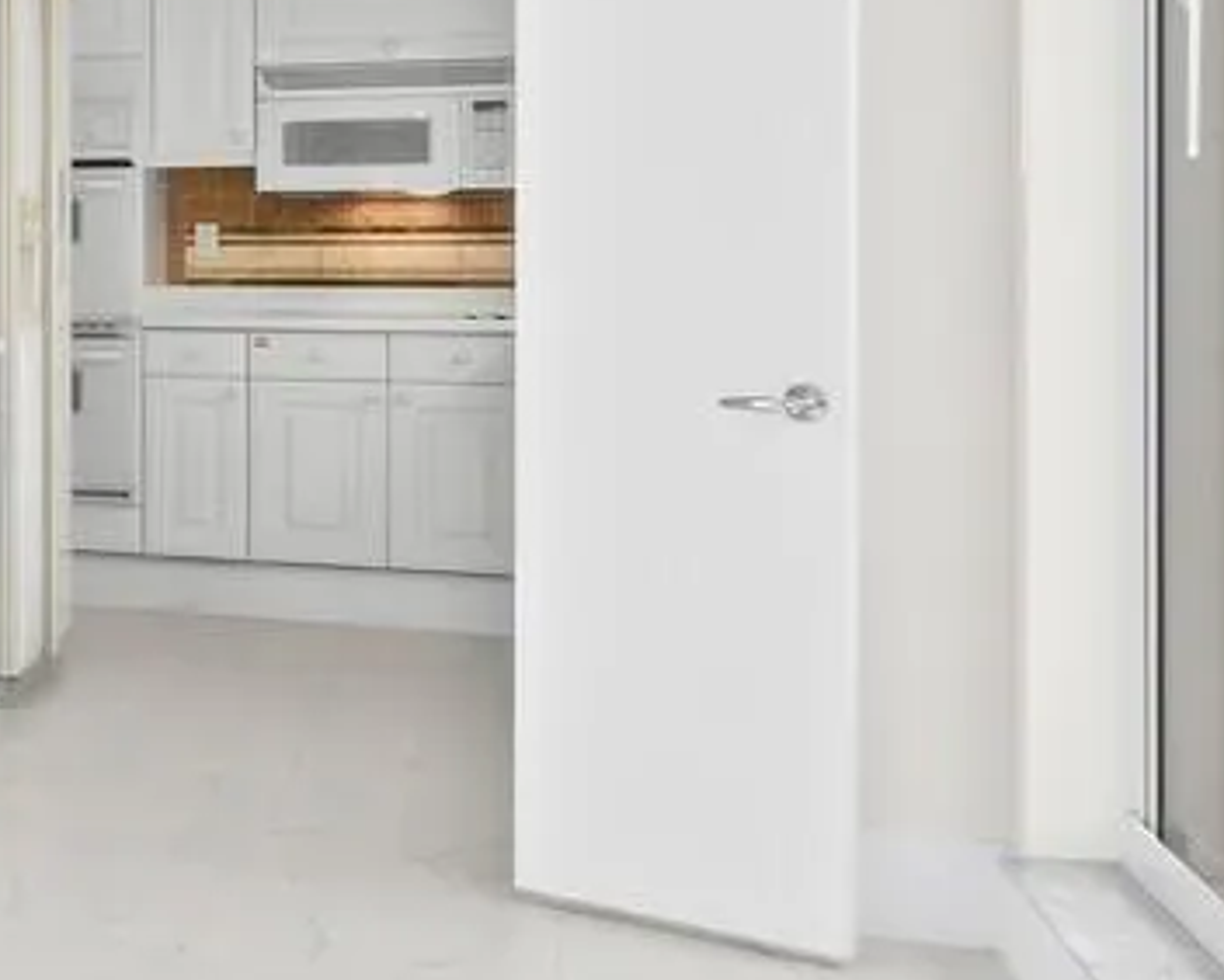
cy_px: 195
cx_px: -918
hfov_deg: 21.4
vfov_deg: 24.2
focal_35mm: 62
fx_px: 2247
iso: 400
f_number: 11
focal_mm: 7
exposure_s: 1/10
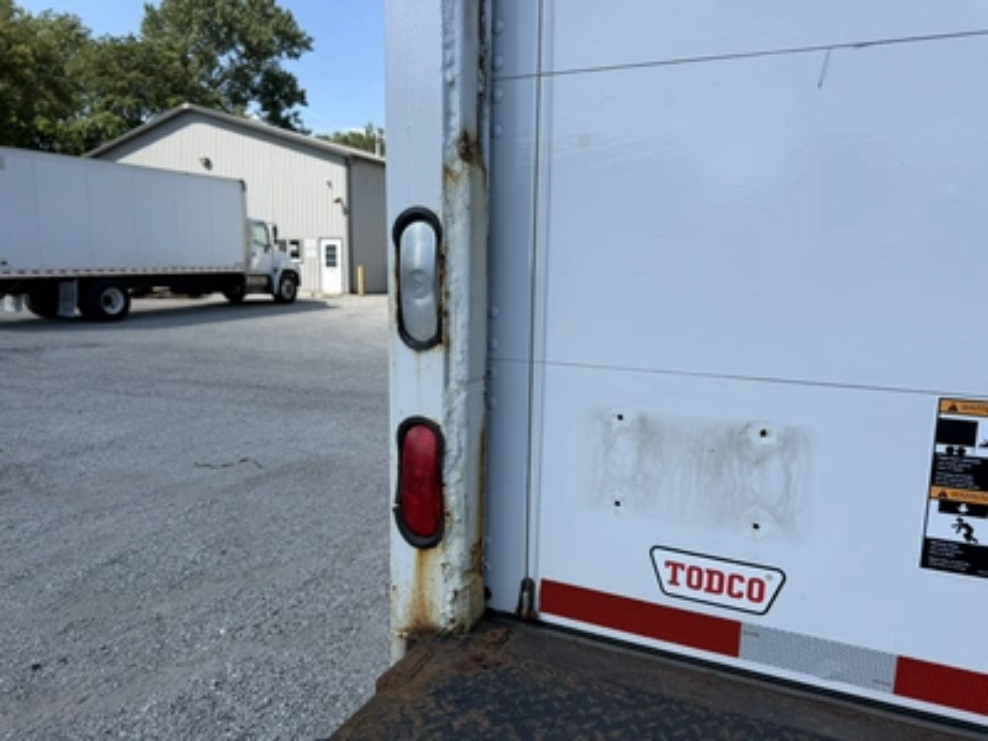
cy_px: 370
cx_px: 494
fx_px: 685
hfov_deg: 71.6
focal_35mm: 24
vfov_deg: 56.8
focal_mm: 6.76
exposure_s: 1/3425
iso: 80
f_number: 1.78
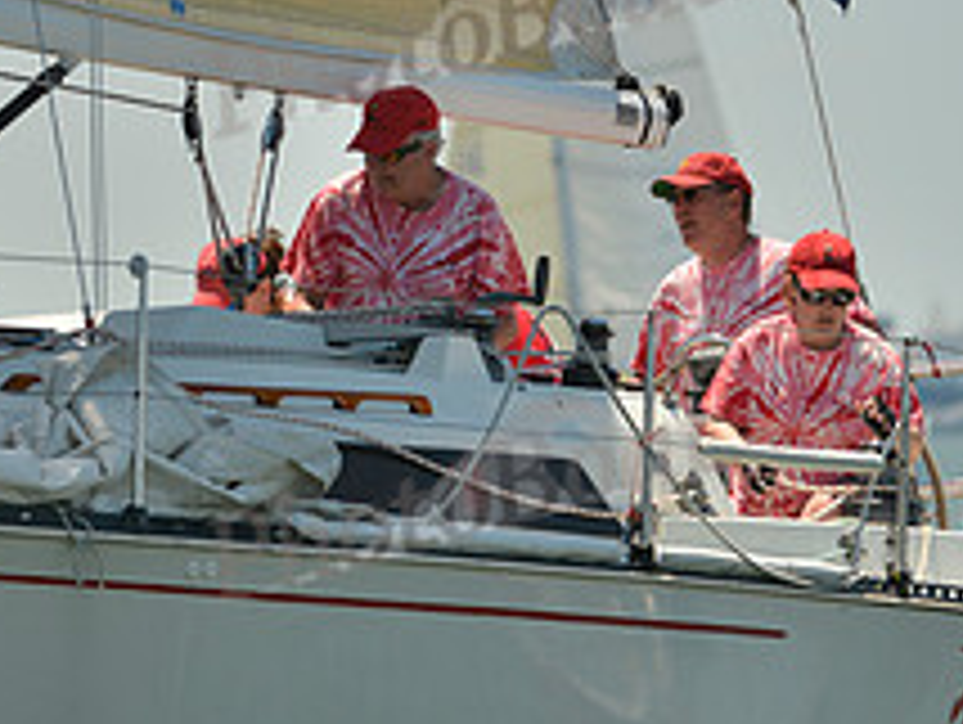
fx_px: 18131
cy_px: 317
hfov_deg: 3.0
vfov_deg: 2.3
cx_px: -22
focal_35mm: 651
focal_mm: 250
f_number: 5
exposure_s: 1/1600
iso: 200
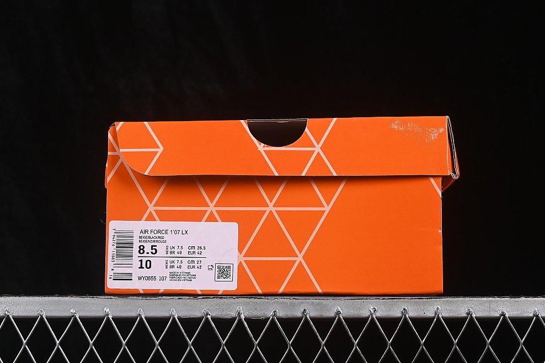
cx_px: 280
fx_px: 1241
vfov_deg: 16.7
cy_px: 173
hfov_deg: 24.8
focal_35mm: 82
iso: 160
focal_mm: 50
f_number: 8
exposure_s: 1/80
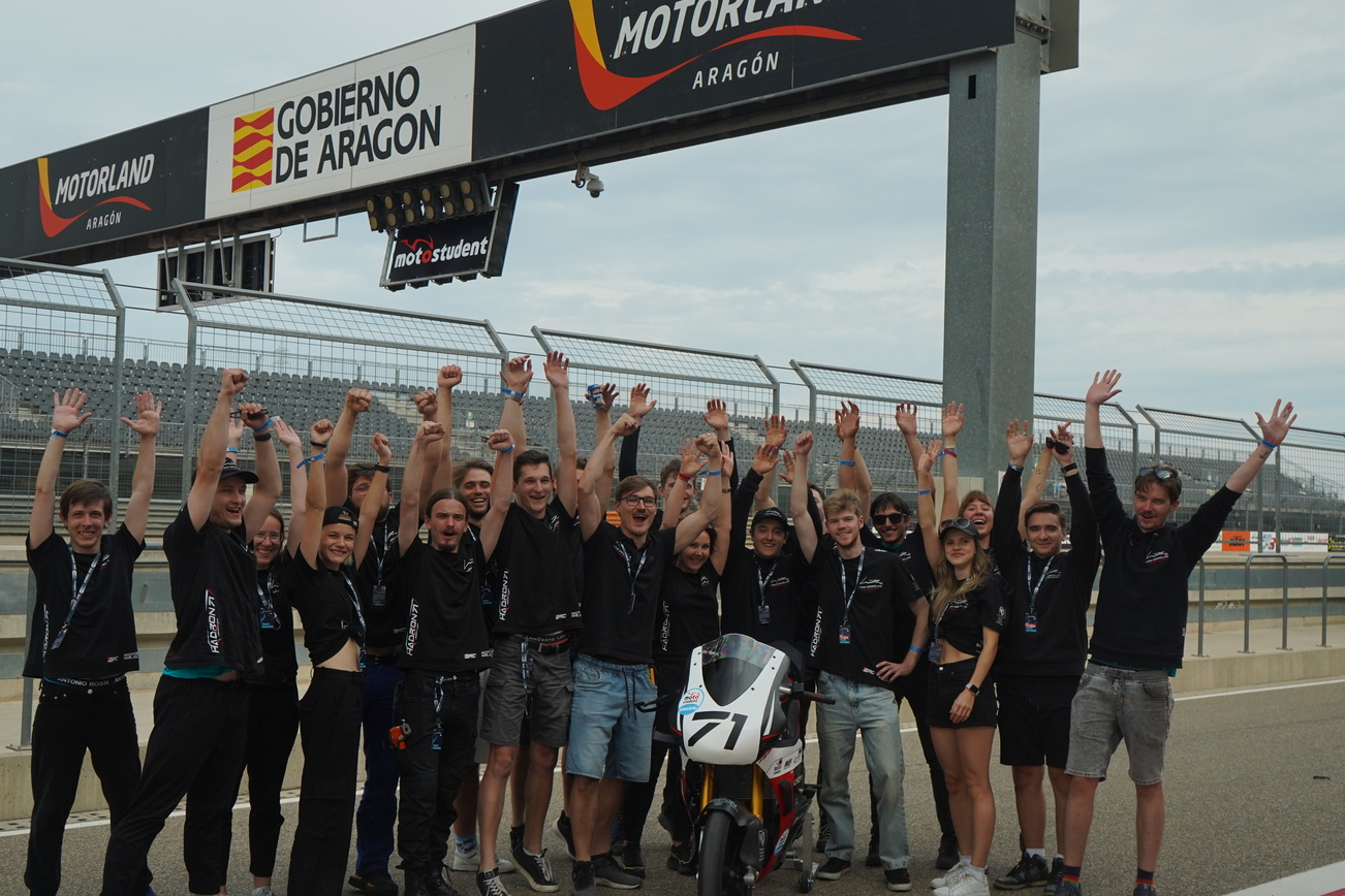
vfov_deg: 31.2
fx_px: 1606
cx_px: 710
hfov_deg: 45.4
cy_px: 456
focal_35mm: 43
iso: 500
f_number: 5
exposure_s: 1/320
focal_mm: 35
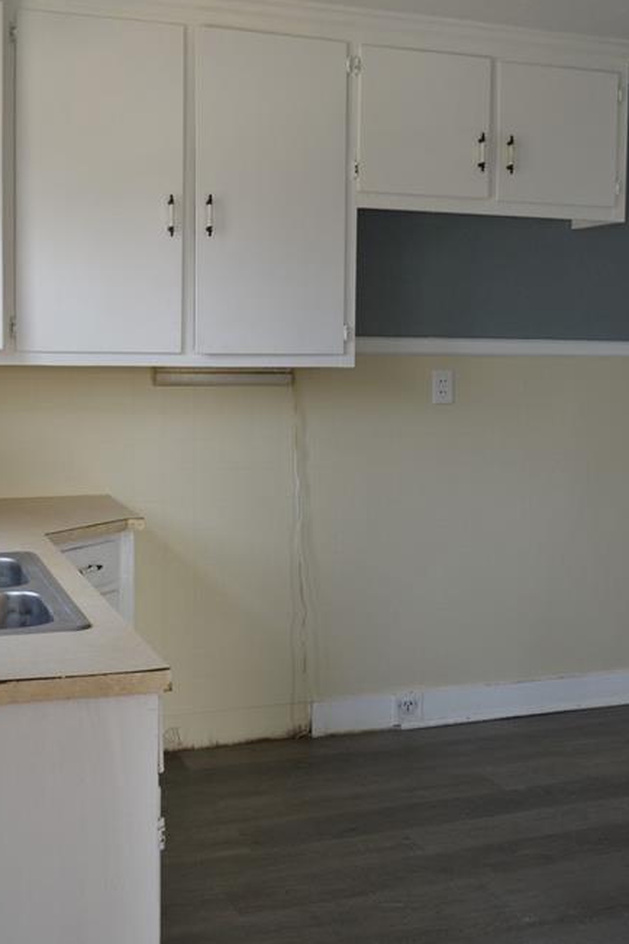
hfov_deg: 29.2
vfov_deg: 42.7
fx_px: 1205
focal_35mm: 46
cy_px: 450
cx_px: 332
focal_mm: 26
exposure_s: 1/60
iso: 560
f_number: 4.2
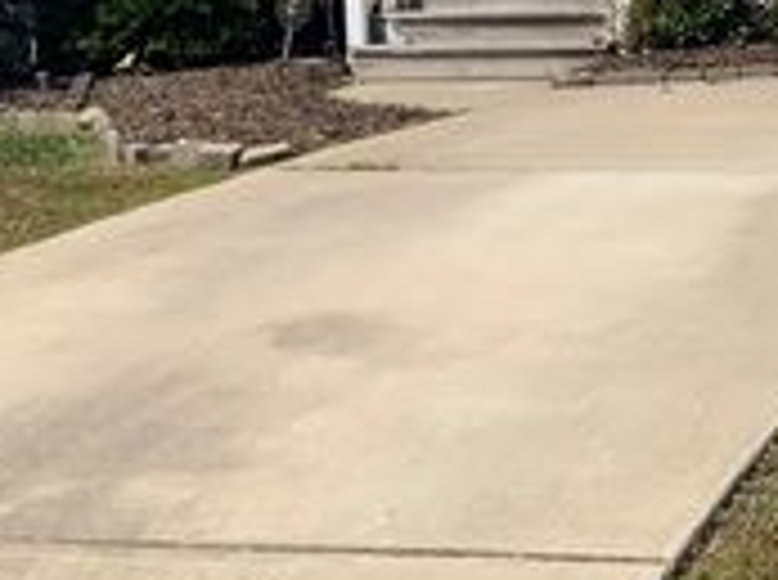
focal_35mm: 84
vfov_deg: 16.8
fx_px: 1884
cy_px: -97
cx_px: 913
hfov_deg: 21.8
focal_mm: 3
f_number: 1.8
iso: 20
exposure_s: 1/3125
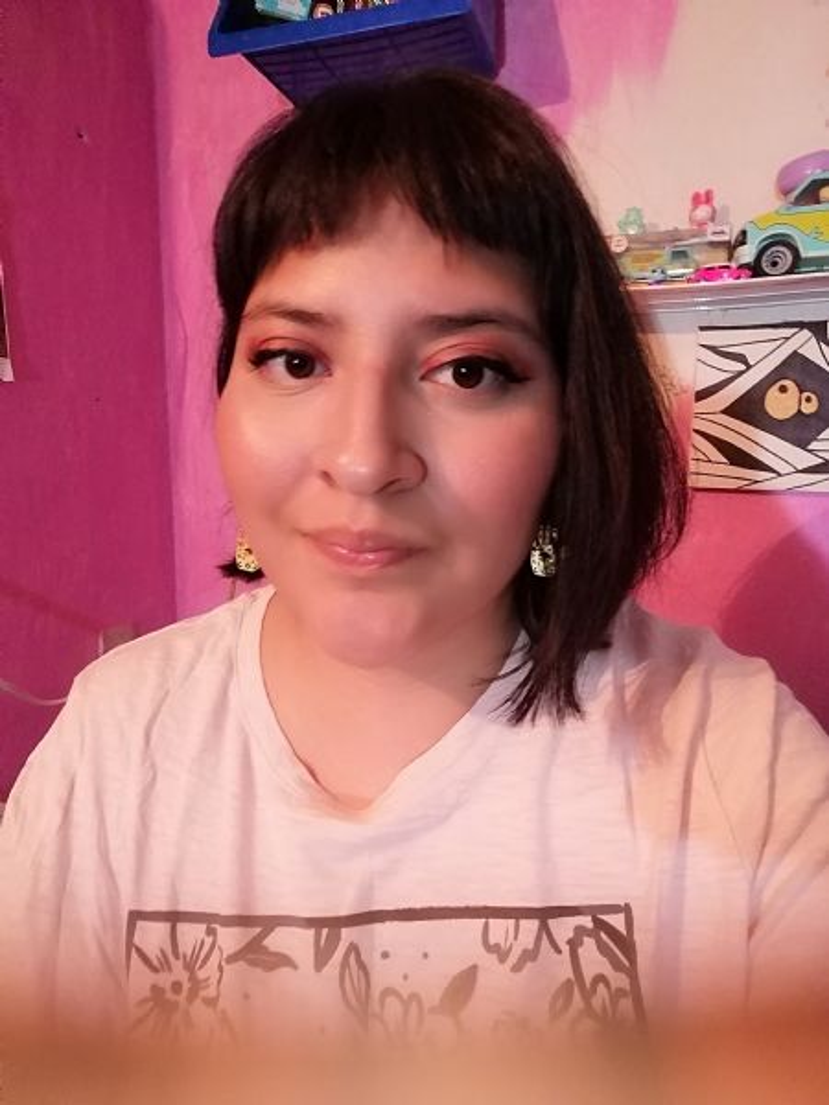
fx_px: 830
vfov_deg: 67.3
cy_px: 552
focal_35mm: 26
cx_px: 414
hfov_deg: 53.1
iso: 200
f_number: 2.2
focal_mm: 3.03
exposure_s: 1/20
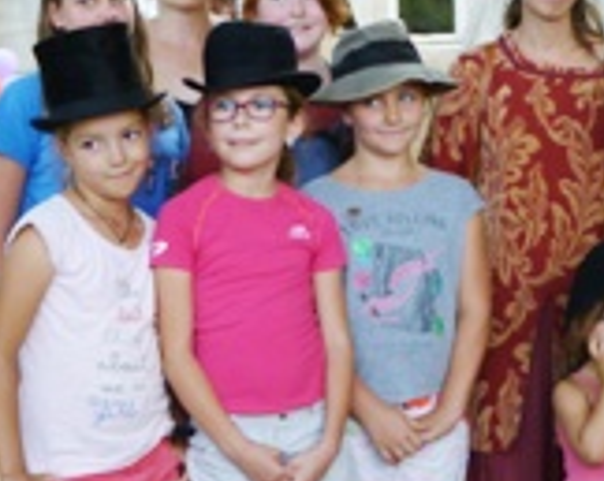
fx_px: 1981
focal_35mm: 111
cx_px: 511
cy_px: 250
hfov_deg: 17.2
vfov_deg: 13.8
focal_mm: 7.4
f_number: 3.8
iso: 160
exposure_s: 1/60
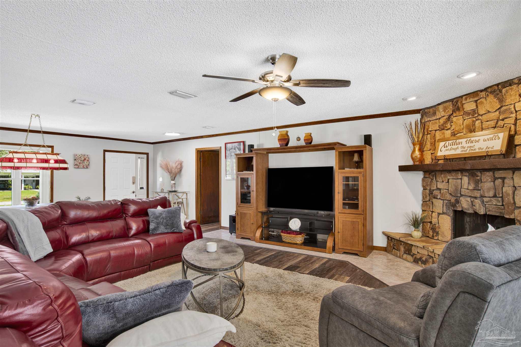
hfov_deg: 90.0
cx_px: 260
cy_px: 174
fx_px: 260
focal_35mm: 18
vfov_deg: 67.4
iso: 200
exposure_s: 1/6
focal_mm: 18
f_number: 11
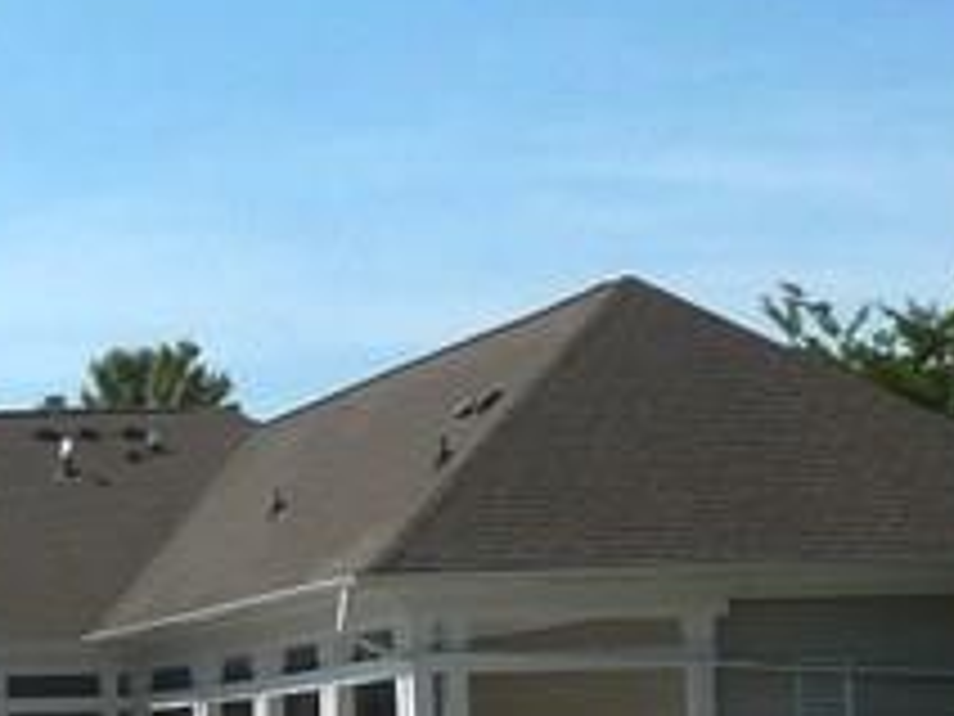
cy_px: 811
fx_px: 3335
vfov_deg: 12.0
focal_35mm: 121
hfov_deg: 14.1
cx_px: -855
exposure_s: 1/500
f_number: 5.6
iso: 80
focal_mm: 4.1
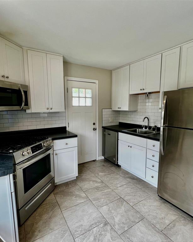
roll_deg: +0.3
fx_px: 121
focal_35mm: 17
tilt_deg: -6.8
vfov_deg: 89.6
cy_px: 121
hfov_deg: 77.0
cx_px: 96
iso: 64
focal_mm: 1.57
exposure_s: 1/120
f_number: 1.8
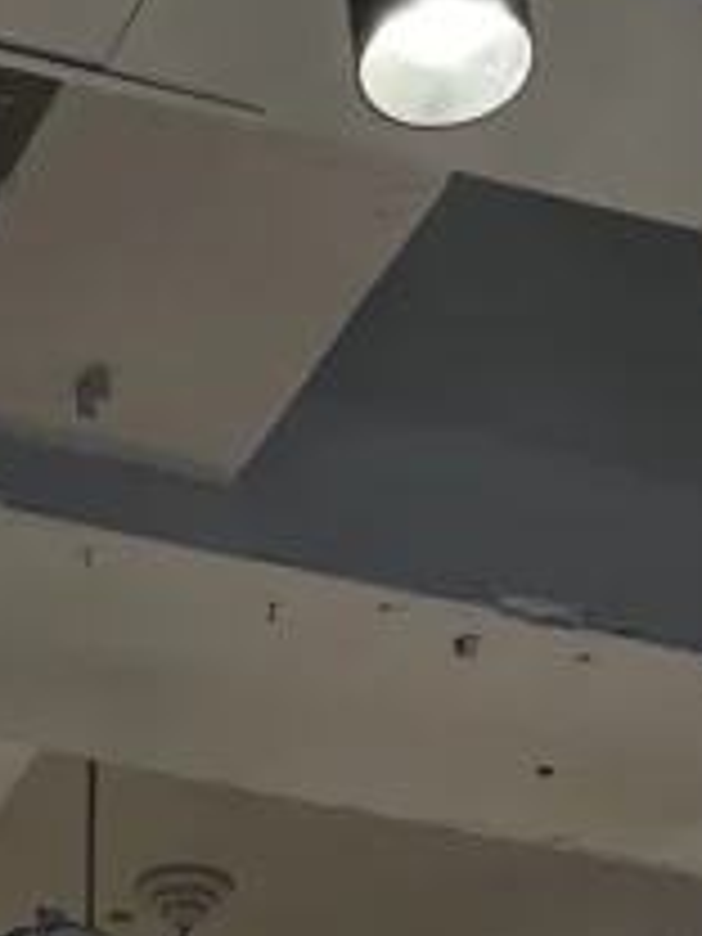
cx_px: 176
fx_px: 4489
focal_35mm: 166
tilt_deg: +12.0
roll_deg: +0.6
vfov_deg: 10.4
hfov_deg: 8.9
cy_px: 2187
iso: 80
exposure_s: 1/100
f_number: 1.78
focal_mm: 6.76
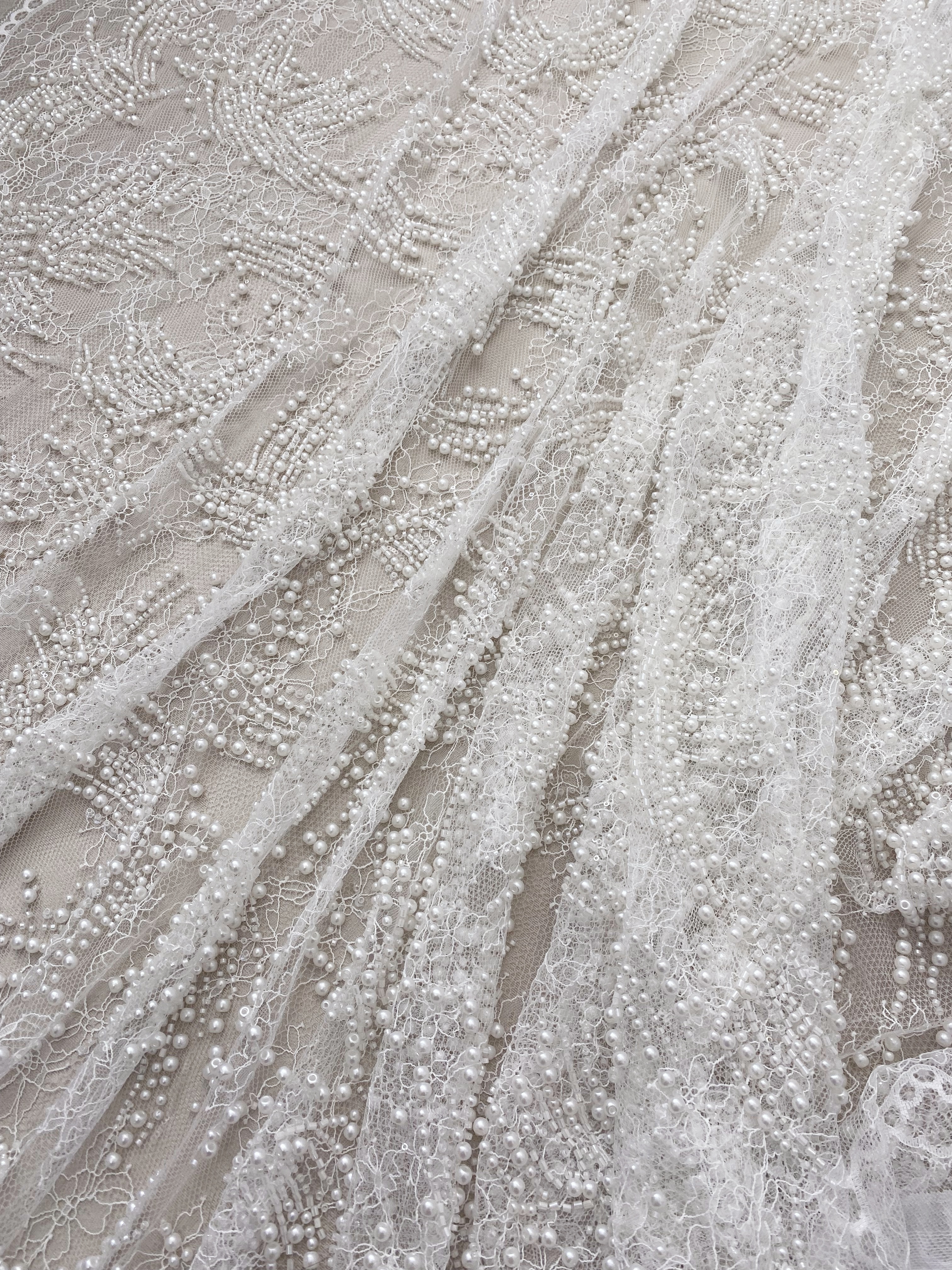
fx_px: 953
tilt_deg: -65.4
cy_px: 635
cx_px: 476
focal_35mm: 26
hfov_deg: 53.1
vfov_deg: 67.3
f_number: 1.8
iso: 32
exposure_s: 1/162
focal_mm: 4.25
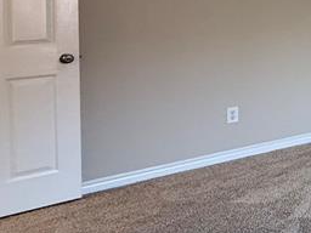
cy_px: -6
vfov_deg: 24.7
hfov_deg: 22.4
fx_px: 503
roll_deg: +0.7
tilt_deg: +0.2
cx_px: 544
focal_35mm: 56
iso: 200
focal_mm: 2.22
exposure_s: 1/60
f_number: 2.2
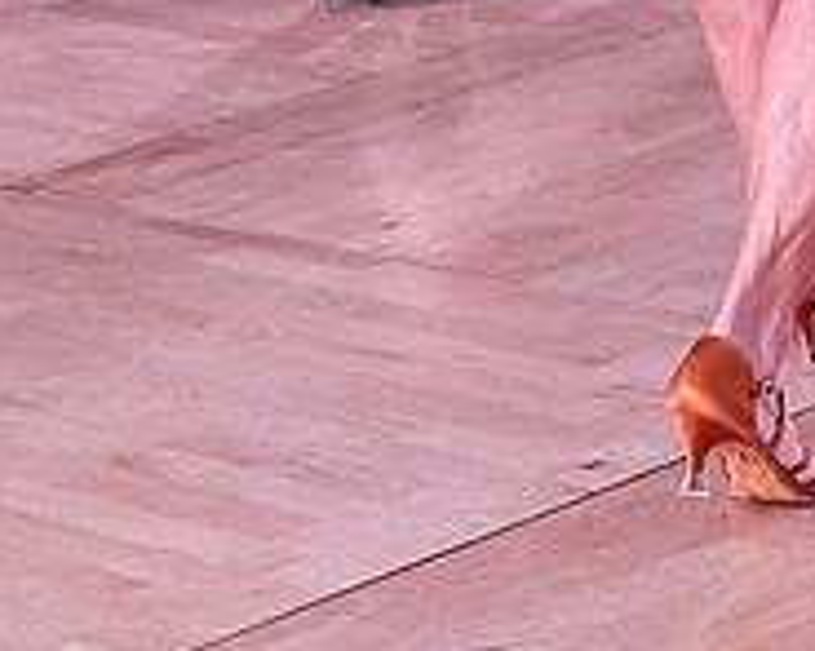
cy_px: -536
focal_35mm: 216
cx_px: 848
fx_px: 5207
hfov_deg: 8.9
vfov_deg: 7.0
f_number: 5.6
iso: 2500
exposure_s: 1/320
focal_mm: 49
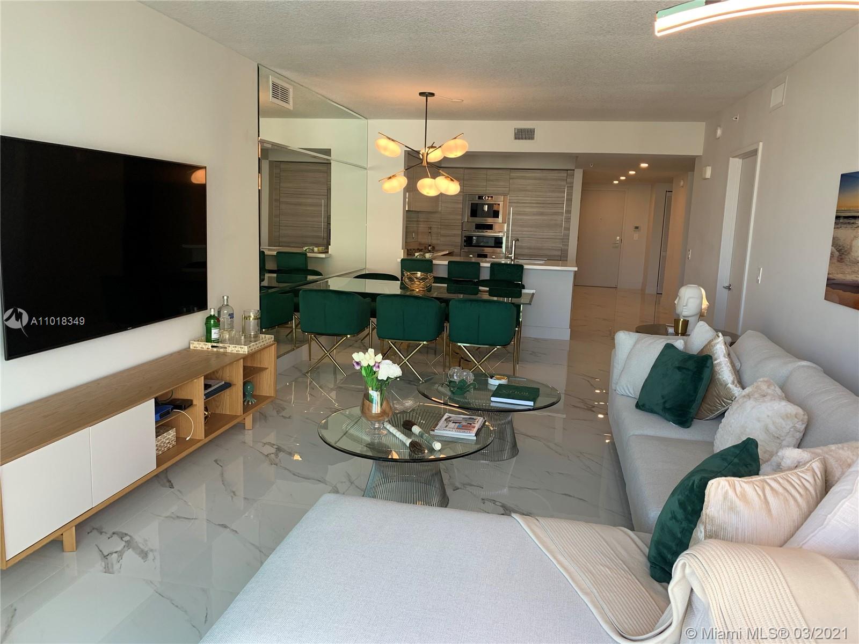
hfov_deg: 67.3
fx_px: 645
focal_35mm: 26
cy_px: 322
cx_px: 430
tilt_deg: -9.4
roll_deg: -1.4
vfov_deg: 53.1
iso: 50
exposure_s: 1/121
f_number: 1.8
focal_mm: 4.25
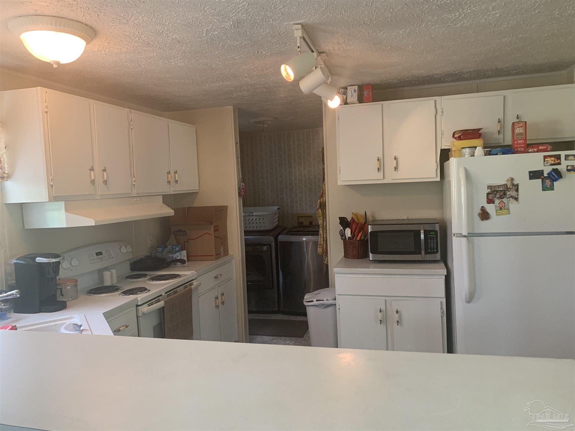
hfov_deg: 67.3
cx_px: 288
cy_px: 216
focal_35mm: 26
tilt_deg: -3.7
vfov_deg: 53.1
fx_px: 432
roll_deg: +3.2
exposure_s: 1/60
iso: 200
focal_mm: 4.25
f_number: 1.8
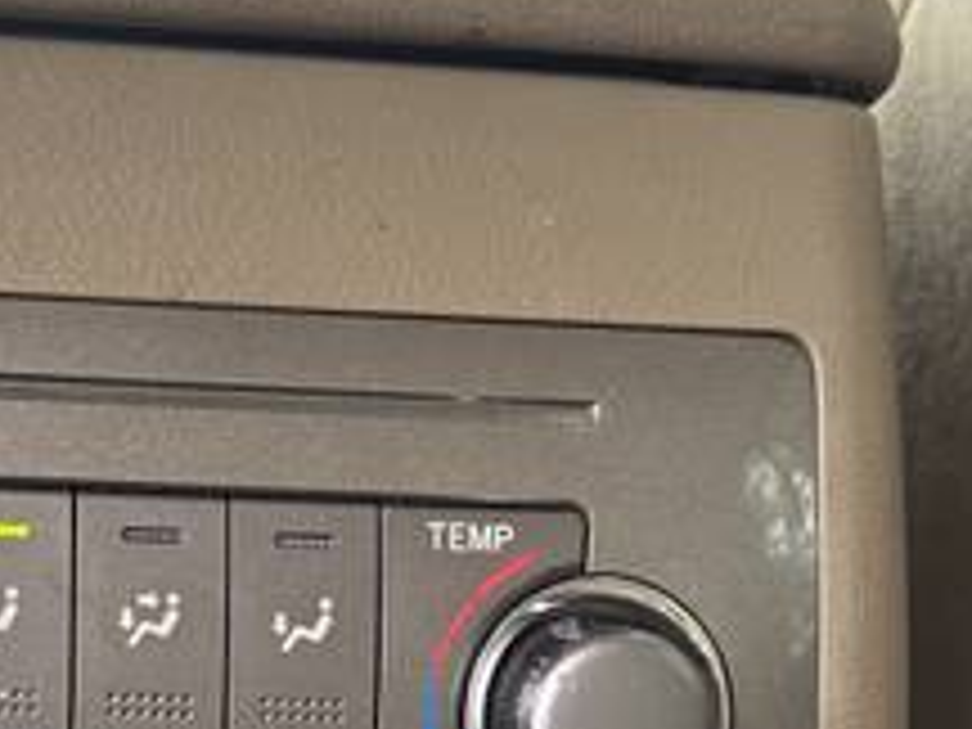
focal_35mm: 71
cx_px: 270
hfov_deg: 27.1
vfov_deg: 19.5
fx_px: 1994
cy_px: 873
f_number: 1.78
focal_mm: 6.76
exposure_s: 1/119
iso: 200
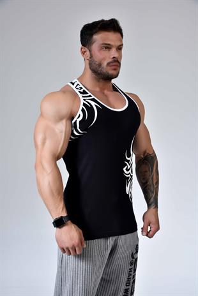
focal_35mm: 65
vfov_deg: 30.9
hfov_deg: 21.0
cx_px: 99
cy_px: 148
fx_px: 535
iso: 200
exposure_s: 1/100
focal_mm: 65
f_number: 11
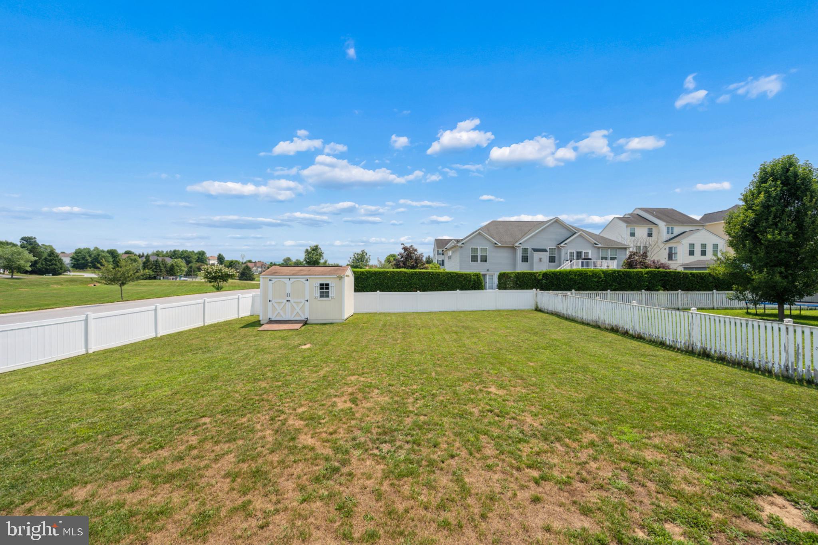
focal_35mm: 14
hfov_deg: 104.3
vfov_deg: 81.2
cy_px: 272
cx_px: 409
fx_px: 318
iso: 100
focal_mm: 14
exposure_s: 1/500
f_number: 7.1
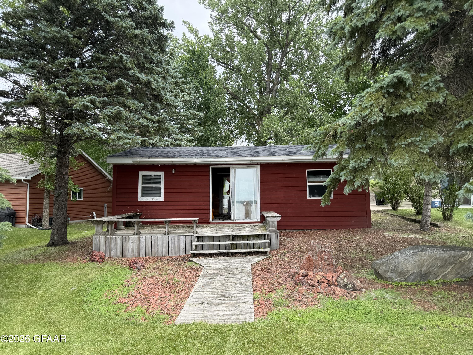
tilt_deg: +4.0
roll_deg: +0.4
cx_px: 236
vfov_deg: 56.8
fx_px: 328
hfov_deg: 71.6
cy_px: 178
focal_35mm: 24
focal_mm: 6.76
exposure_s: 1/1192
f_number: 1.78
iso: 80
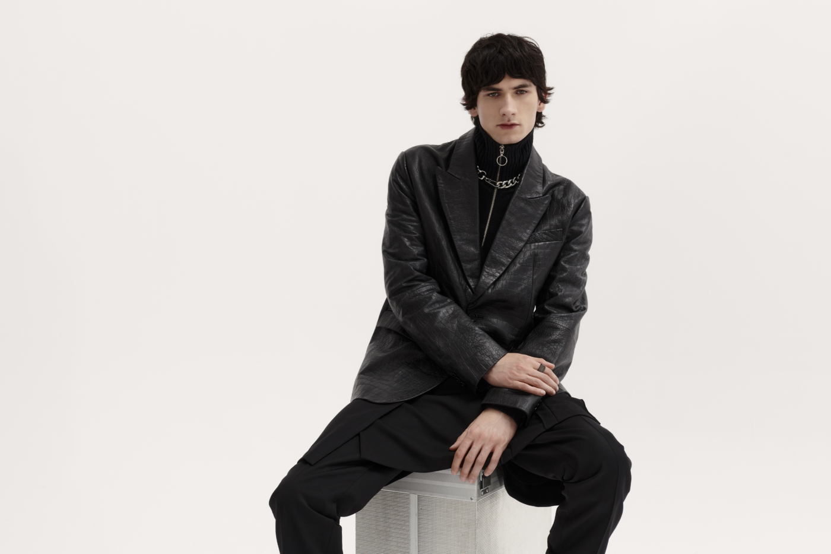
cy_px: 277
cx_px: 416
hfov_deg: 54.4
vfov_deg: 37.8
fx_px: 808
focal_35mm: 35
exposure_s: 1/250
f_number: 5.6
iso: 640
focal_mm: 35
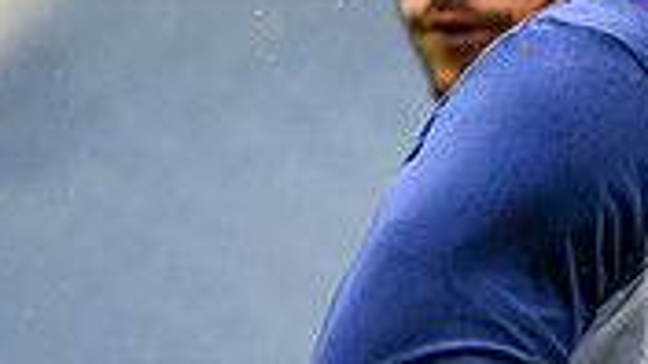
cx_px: 937
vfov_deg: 0.8
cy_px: 269
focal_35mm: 1489
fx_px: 25585
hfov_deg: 1.5
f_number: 2.8
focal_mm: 400
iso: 3200
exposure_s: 1/2000
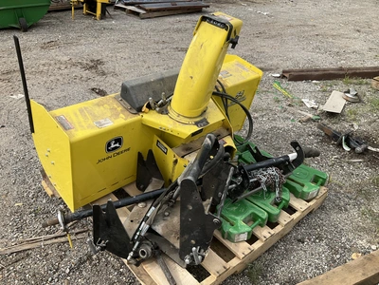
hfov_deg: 61.7
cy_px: 142
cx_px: 190
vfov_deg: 48.2
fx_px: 318
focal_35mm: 29
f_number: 1.8
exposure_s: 1/1168
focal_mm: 3
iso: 25
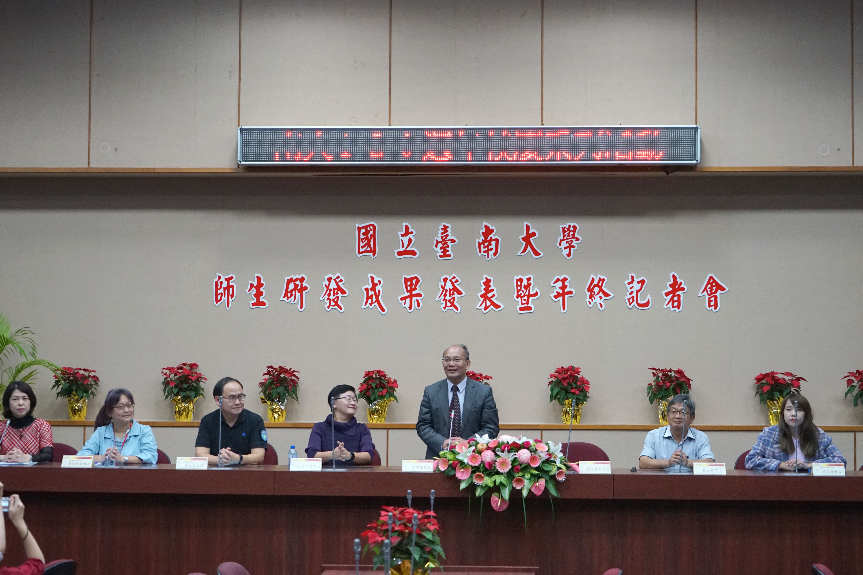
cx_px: 432
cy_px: 288
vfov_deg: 21.6
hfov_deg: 31.9
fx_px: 1510
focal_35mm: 63
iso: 2500
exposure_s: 1/160
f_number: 5
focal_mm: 63
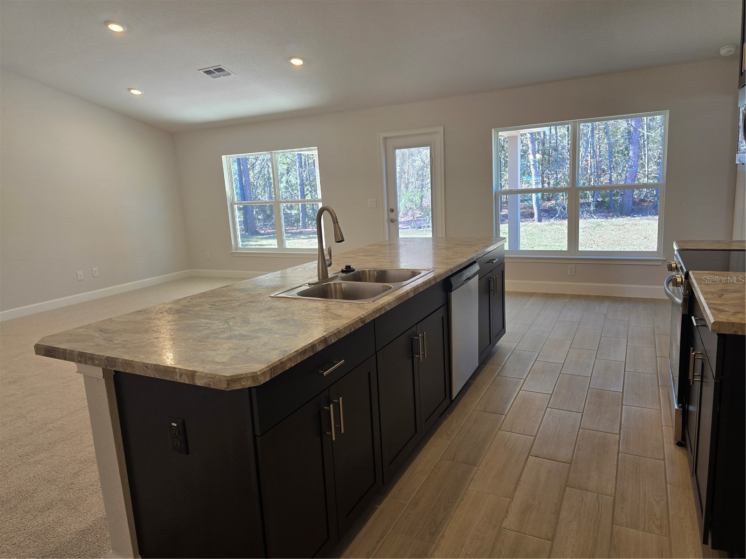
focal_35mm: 23
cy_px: 280
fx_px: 496
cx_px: 373
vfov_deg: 58.9
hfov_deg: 73.9
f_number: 1.7
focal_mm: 6.3
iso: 64
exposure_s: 1/120
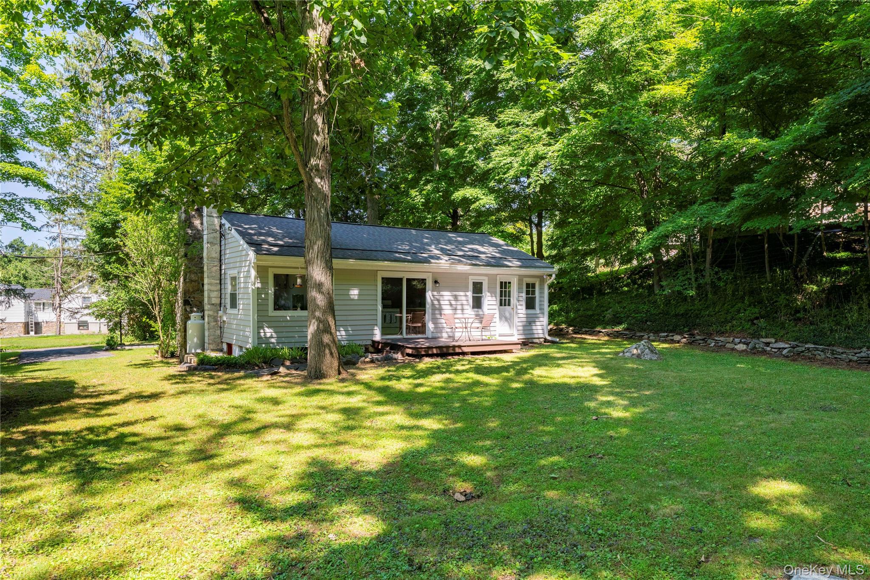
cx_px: 435
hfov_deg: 73.7
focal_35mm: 24
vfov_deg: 53.1
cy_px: 290
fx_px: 580
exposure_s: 1/640
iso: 320
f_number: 7.1
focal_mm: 24
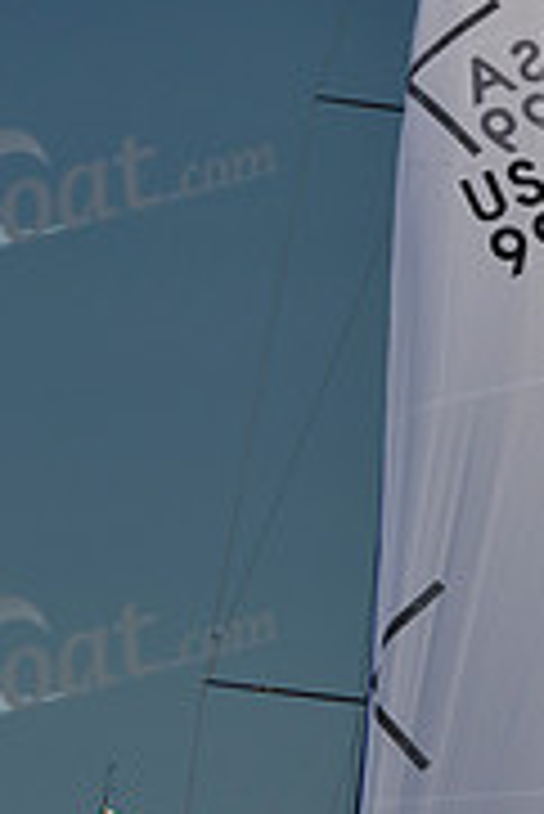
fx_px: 5067
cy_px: 396
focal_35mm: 224
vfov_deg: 9.2
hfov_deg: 6.1
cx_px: 510
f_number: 5.6
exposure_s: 1/1250
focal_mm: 70
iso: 200
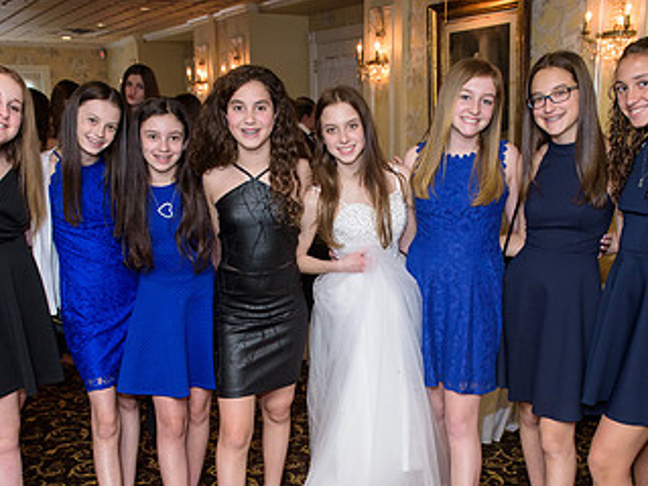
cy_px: 339
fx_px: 786
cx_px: 337
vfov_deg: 33.9
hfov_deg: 44.8
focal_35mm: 42
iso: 1250
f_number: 4
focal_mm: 24
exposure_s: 1/125
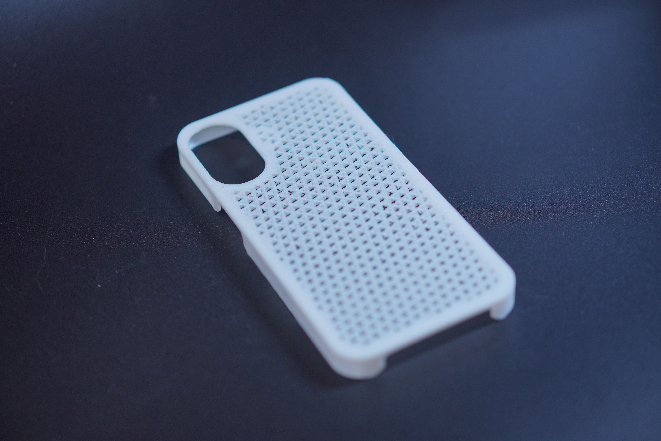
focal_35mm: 75
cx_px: 330
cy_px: 220
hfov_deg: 27.0
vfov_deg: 18.2
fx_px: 1377
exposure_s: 1/80
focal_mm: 50
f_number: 1.8
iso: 100
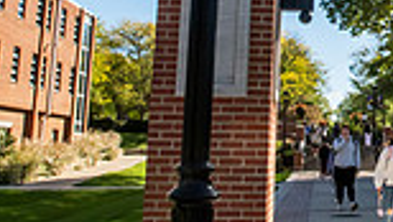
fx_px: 699
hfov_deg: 28.5
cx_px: 434
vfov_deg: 17.7
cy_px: 4
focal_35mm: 67
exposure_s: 1/160
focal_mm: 17
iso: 1000
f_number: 22
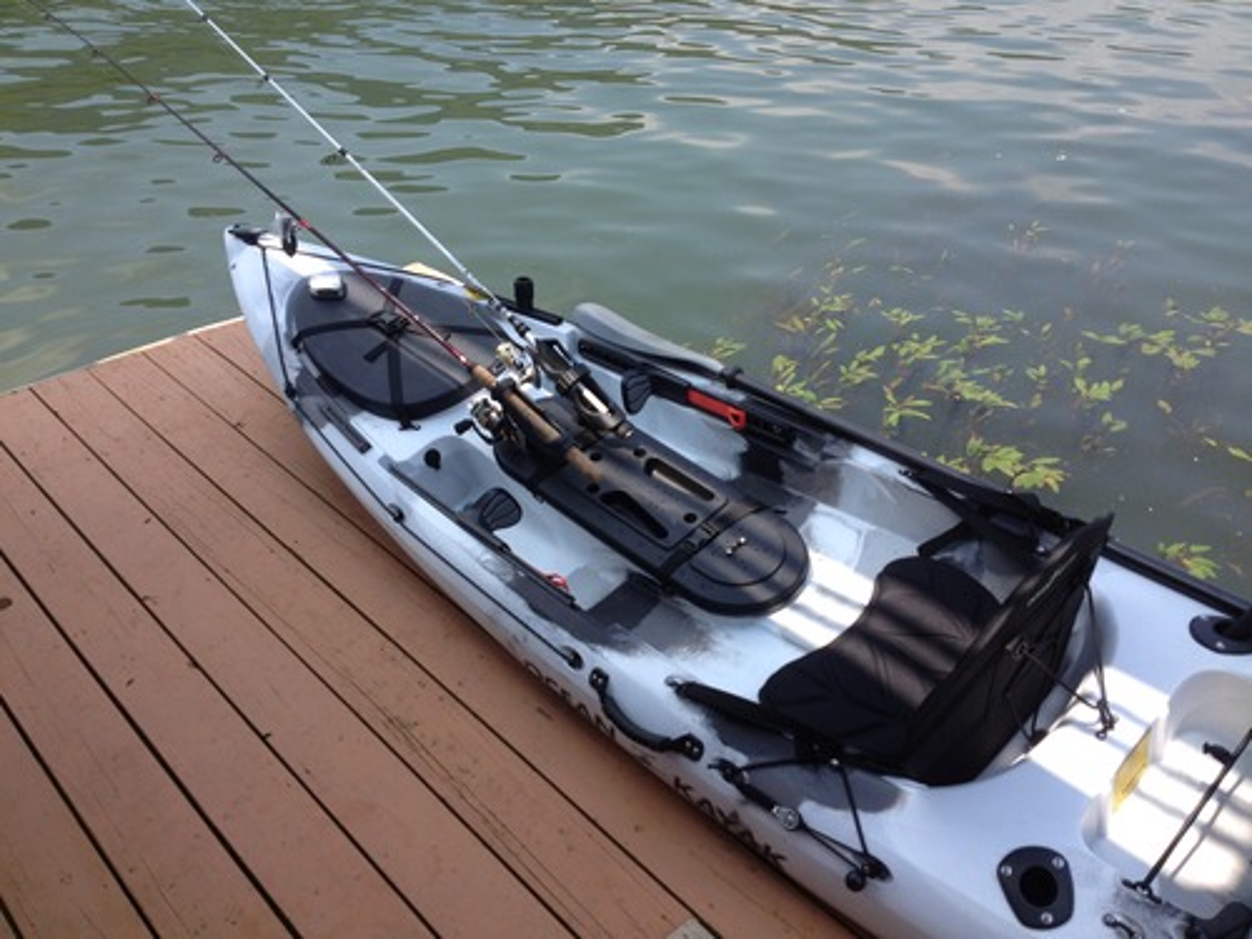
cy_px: 470
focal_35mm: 35
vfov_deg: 40.7
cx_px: 626
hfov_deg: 52.6
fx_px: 1266
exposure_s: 1/736
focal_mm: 4.28
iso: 50
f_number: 2.4
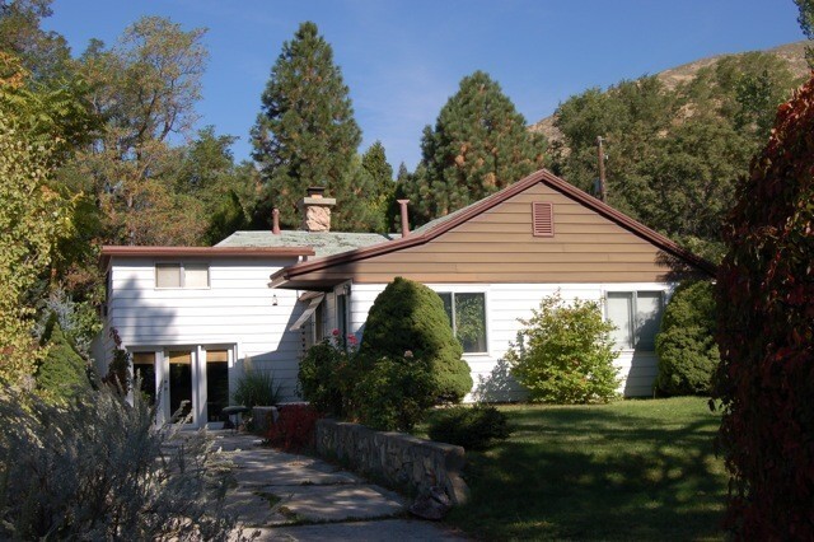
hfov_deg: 41.1
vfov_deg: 28.0
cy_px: 271
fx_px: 1085
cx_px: 407
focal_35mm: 48
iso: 200
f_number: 10
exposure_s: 1/400
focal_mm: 32
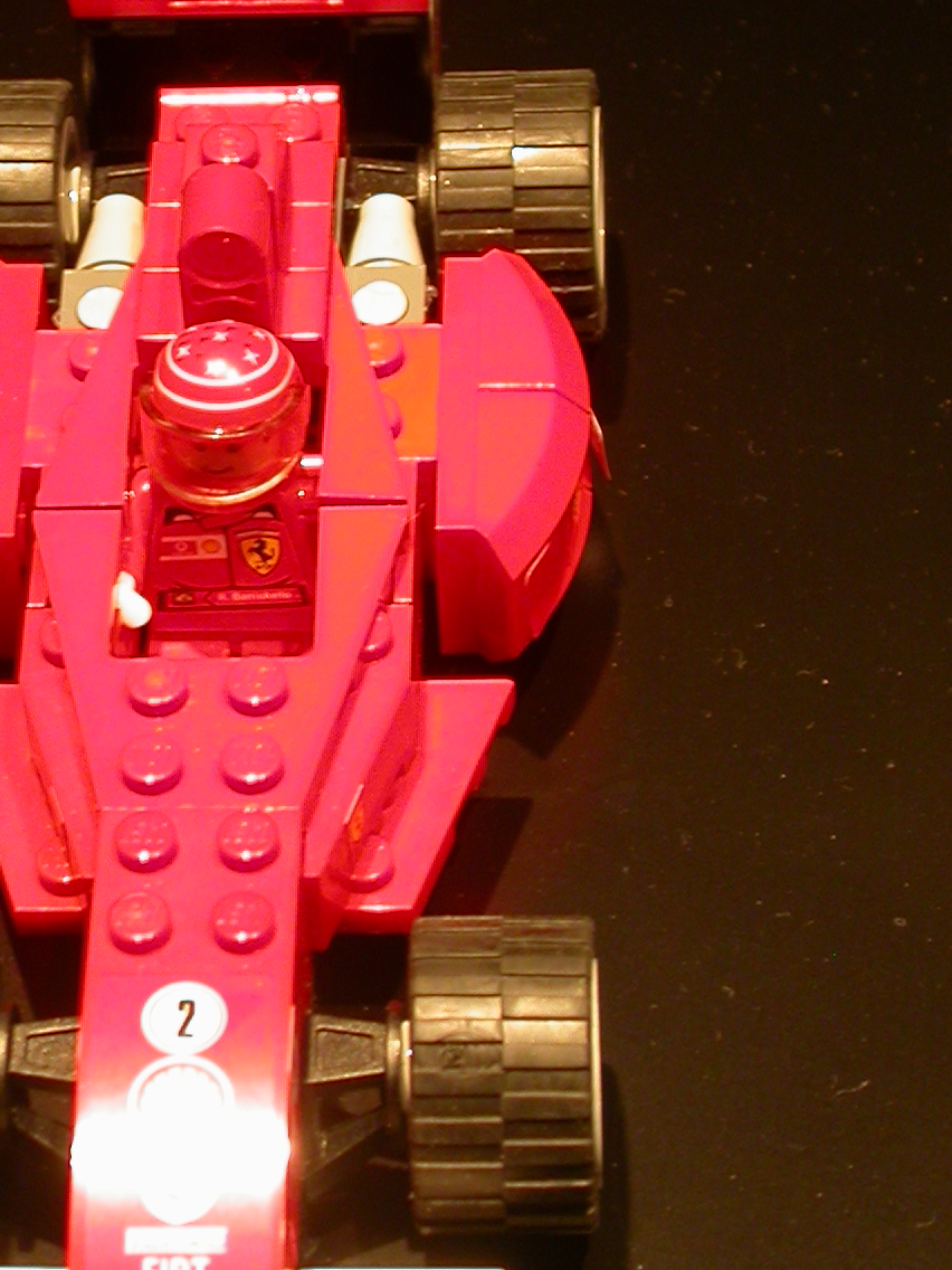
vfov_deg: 13.3
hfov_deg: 10.0
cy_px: 502
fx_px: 5427
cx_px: 210
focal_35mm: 148
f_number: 3.4
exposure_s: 1/17.2
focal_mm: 15.3
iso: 100
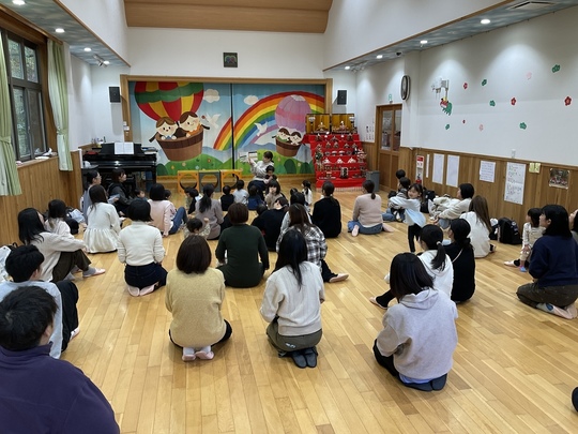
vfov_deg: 48.2
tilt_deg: -11.8
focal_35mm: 29
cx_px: 289
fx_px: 484
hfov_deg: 61.7
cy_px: 217
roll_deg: -0.5
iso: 40
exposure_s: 1/60
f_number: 1.8
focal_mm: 3
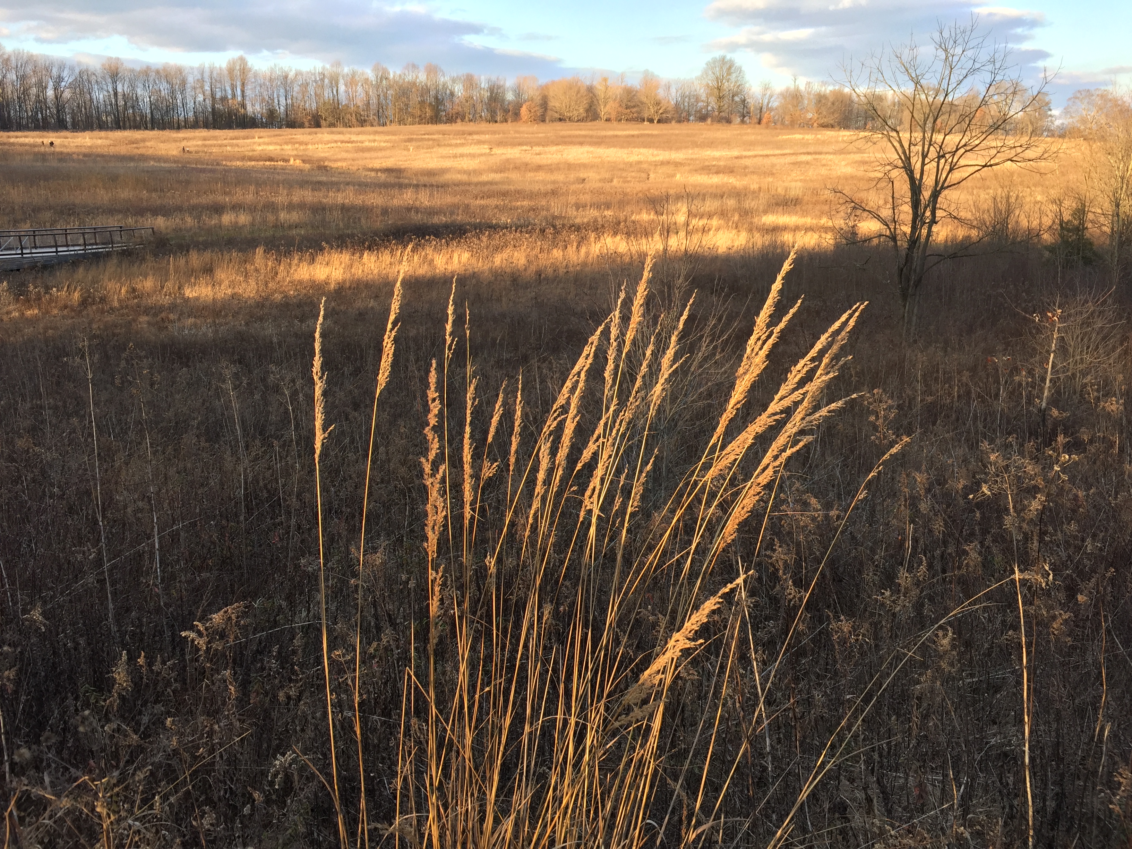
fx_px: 948
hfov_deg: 61.7
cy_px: 424
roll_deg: -0.3
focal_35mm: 29
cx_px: 566
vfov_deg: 48.2
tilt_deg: -14.5
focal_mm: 4.15
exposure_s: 1/210
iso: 32
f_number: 2.2
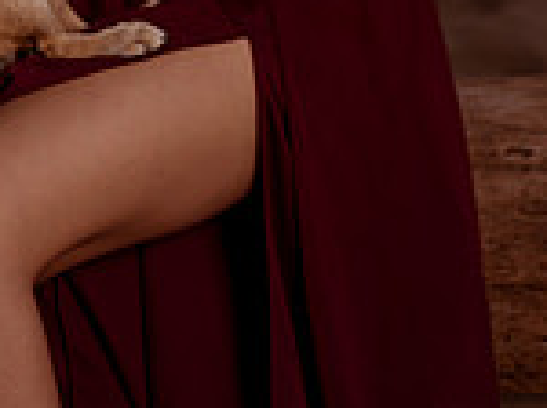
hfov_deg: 19.4
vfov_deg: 13.2
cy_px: -332
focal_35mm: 101
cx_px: 157
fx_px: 1593
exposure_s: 1/500
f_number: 1.8
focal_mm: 35
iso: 50
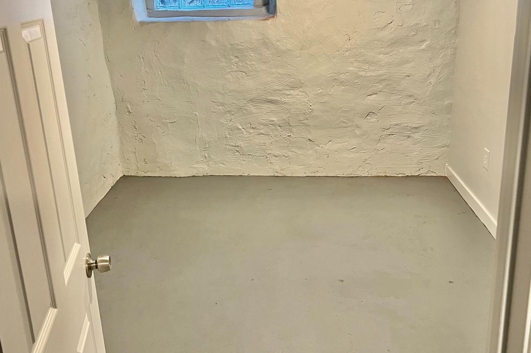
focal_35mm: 37
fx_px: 546
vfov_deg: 35.9
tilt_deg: -17.1
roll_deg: +3.1
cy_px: 160
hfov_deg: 51.9
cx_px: 261
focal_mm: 5.7
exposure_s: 1/60
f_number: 1.5
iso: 125
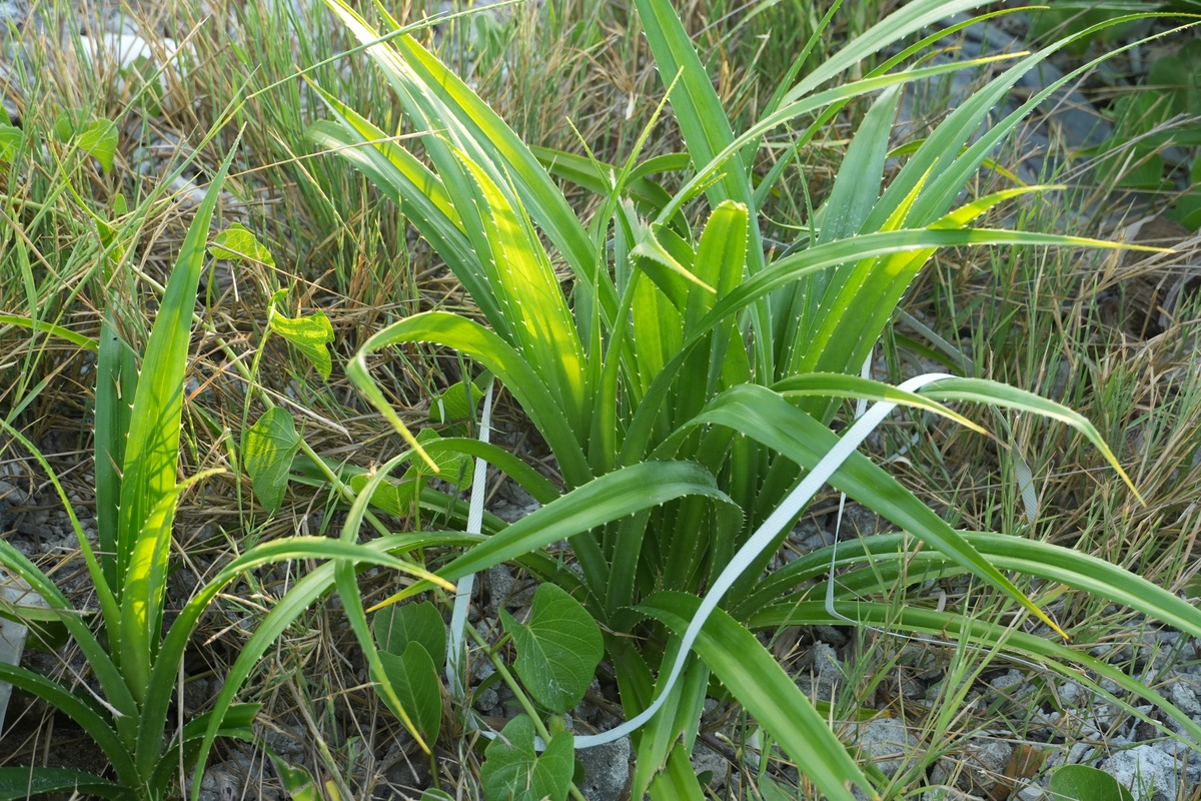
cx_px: 600
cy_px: 400
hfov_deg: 22.6
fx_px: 3002
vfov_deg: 15.2
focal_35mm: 90
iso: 250
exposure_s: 1/100
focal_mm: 60
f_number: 5.6
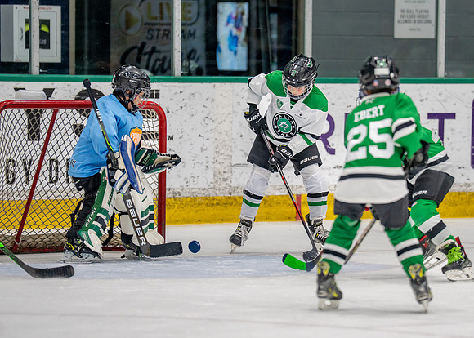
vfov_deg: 5.0
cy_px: 173
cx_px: 288
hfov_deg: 7.1
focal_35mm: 286
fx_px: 3844
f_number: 2.8
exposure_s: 1/1250
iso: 1000
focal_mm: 200
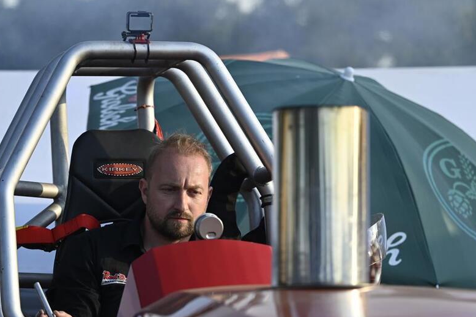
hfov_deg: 11.1
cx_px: 207
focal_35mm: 185
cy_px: 188
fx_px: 2444
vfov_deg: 7.4
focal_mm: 145
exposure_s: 1/800
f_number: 4.8
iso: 320
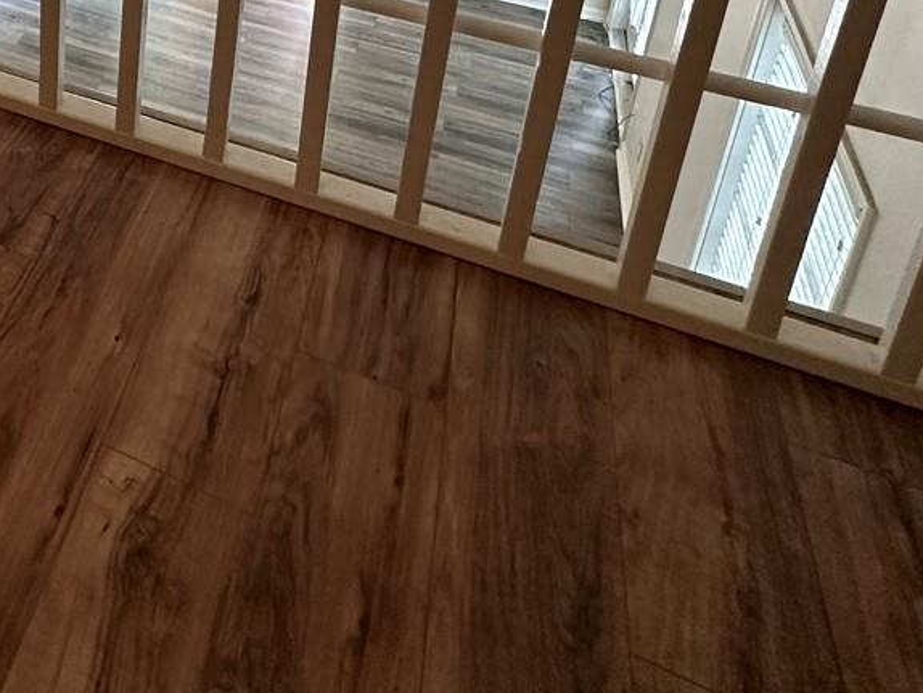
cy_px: -233
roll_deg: +0.8
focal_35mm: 39
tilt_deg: -20.7
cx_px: -66
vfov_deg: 29.0
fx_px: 1040
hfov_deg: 39.9
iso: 200
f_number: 2.2
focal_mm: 2.22
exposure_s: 1/120
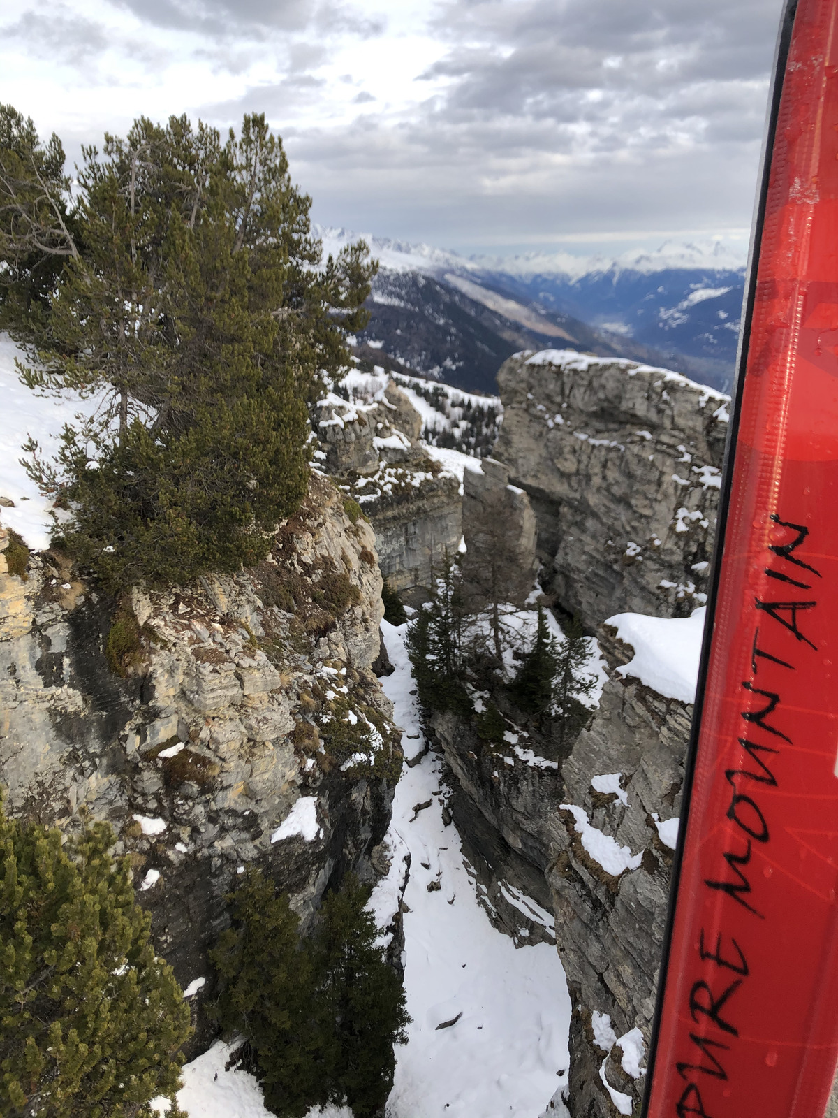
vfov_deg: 63.4
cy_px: 559
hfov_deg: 49.7
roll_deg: +2.3
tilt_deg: -16.0
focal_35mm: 28
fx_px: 904
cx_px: 419
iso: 20
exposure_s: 1/592
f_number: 1.8
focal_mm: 4
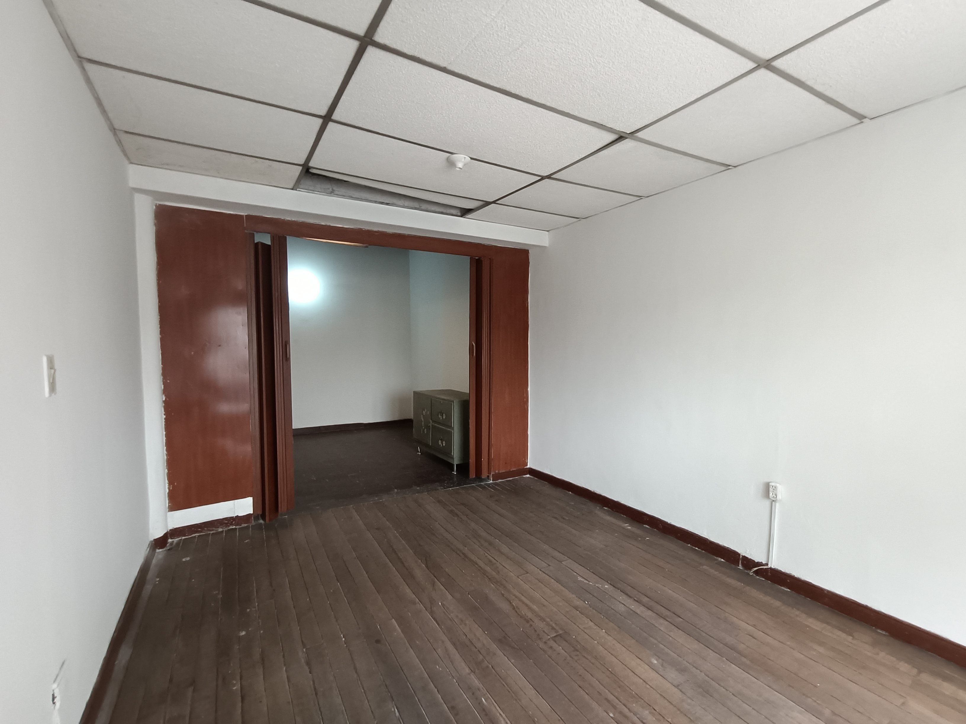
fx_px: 446
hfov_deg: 94.5
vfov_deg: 78.1
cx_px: 483
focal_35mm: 16
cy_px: 362
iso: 863
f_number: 2.2
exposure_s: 1/40
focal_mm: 1.68
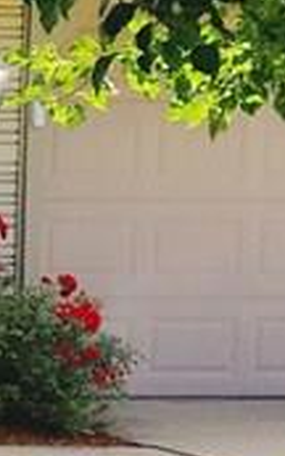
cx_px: -982
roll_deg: -1.9
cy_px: 274
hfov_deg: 5.8
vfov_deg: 11.5
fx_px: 2264
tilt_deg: -4.2
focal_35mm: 182
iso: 25
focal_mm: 4.15
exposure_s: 1/785
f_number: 2.2
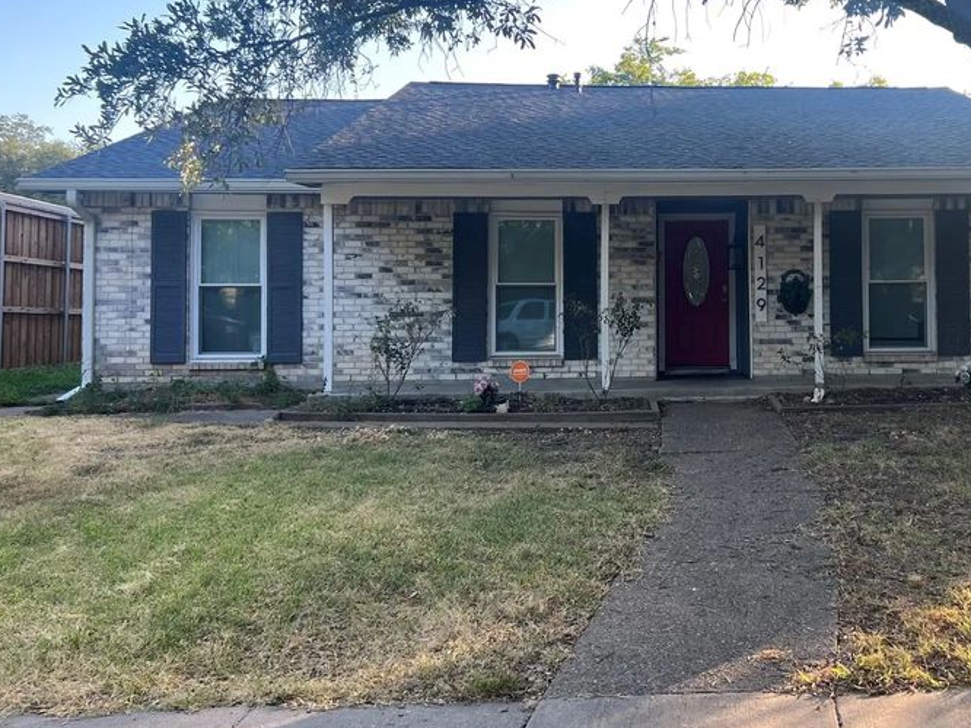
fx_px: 1122
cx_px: 684
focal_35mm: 40
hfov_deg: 45.7
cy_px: 276
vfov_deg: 35.8
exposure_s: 1/345
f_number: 1.5
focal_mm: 5.7
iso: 50
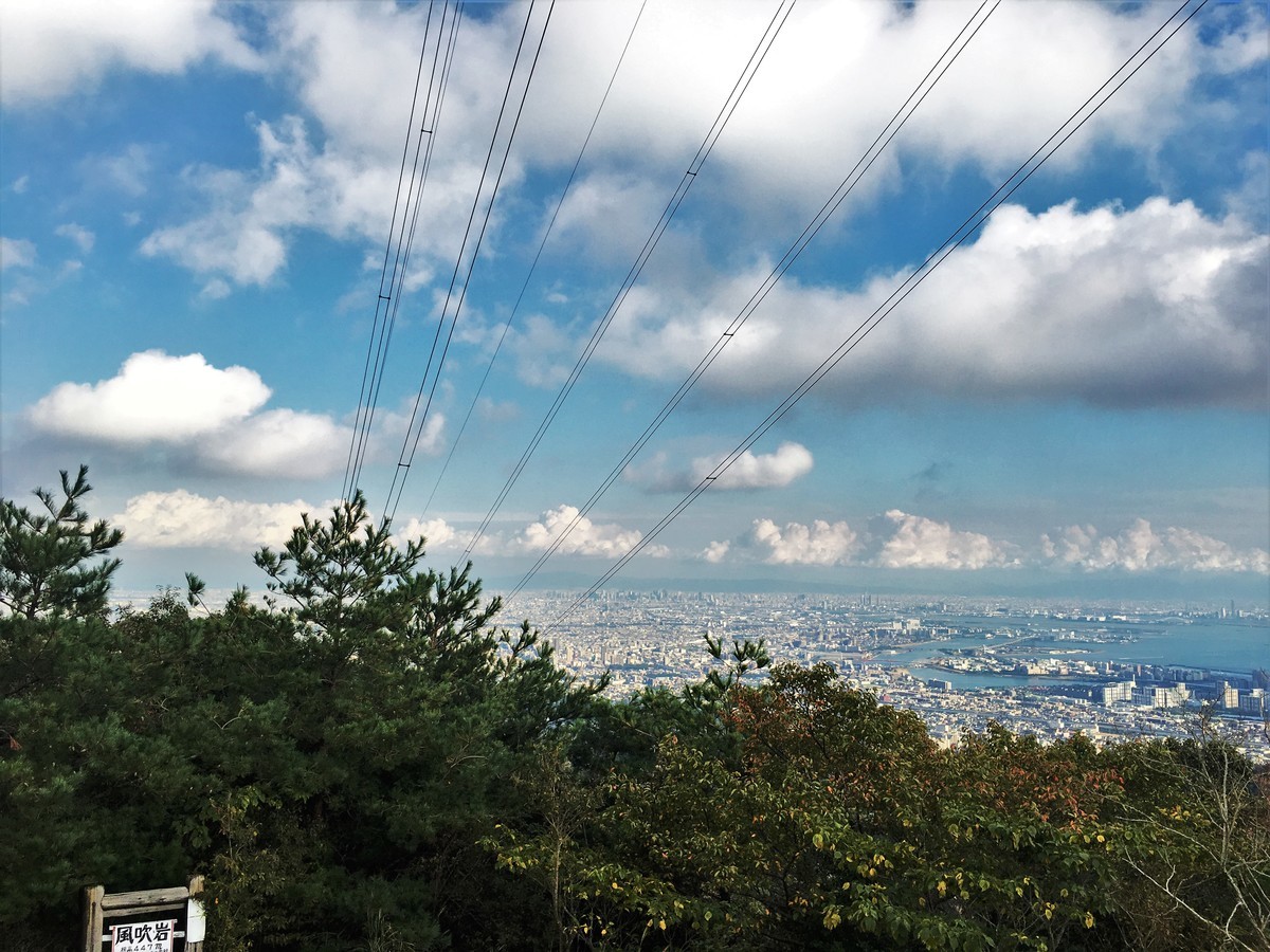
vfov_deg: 48.2
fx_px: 1064
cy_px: 476
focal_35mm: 29
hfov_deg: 61.7
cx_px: 635
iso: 25
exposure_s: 1/1672
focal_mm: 4.15
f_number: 2.2
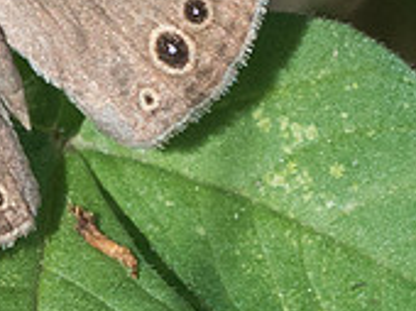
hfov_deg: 0.8
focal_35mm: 2548
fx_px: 30578
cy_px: 58
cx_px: -298
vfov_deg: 0.6
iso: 400
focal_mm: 150
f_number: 9
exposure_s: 1/640
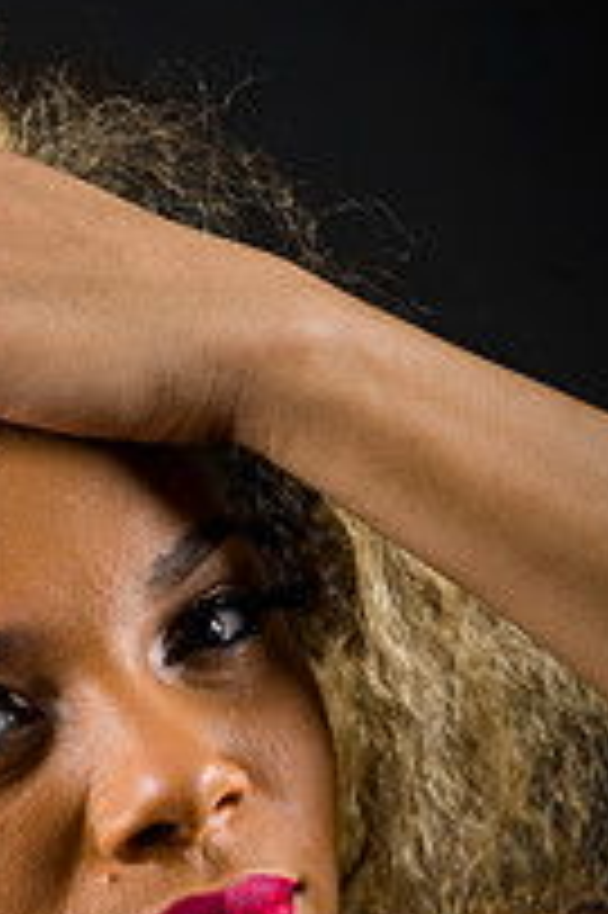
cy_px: 770
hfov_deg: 3.1
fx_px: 11266
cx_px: 34
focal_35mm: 444
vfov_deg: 4.6
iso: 200
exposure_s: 1/125
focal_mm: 200
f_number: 5.6
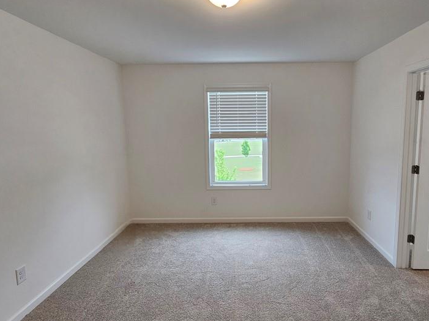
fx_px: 235
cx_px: 242
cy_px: 153
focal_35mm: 19
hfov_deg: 84.3
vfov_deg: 68.6
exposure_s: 1/60.2
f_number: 2.2
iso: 160
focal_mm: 2.2
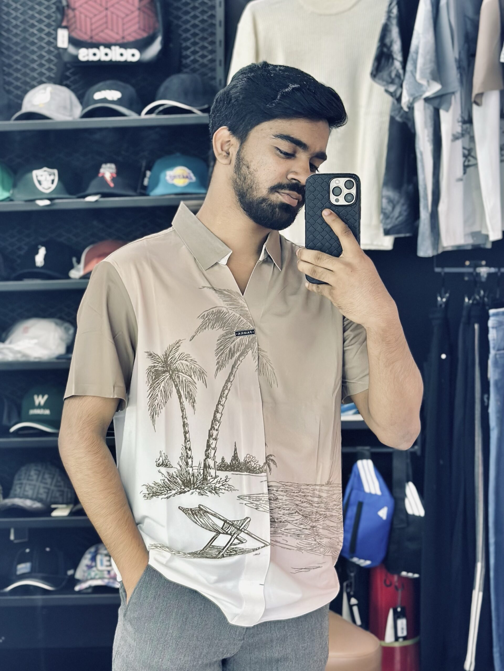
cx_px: 252
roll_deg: -0.5
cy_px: 336
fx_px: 932
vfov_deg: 39.7
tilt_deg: -5.0
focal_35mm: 48
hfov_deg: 30.3
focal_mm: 6.86
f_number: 1.78
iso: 160
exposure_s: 1/100
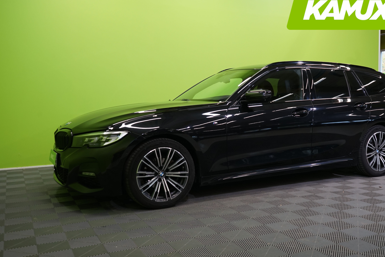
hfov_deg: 51.6
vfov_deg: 35.9
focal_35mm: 37
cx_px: 230
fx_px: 396
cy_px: 129
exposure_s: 1/30
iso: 640
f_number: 6.3
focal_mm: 31
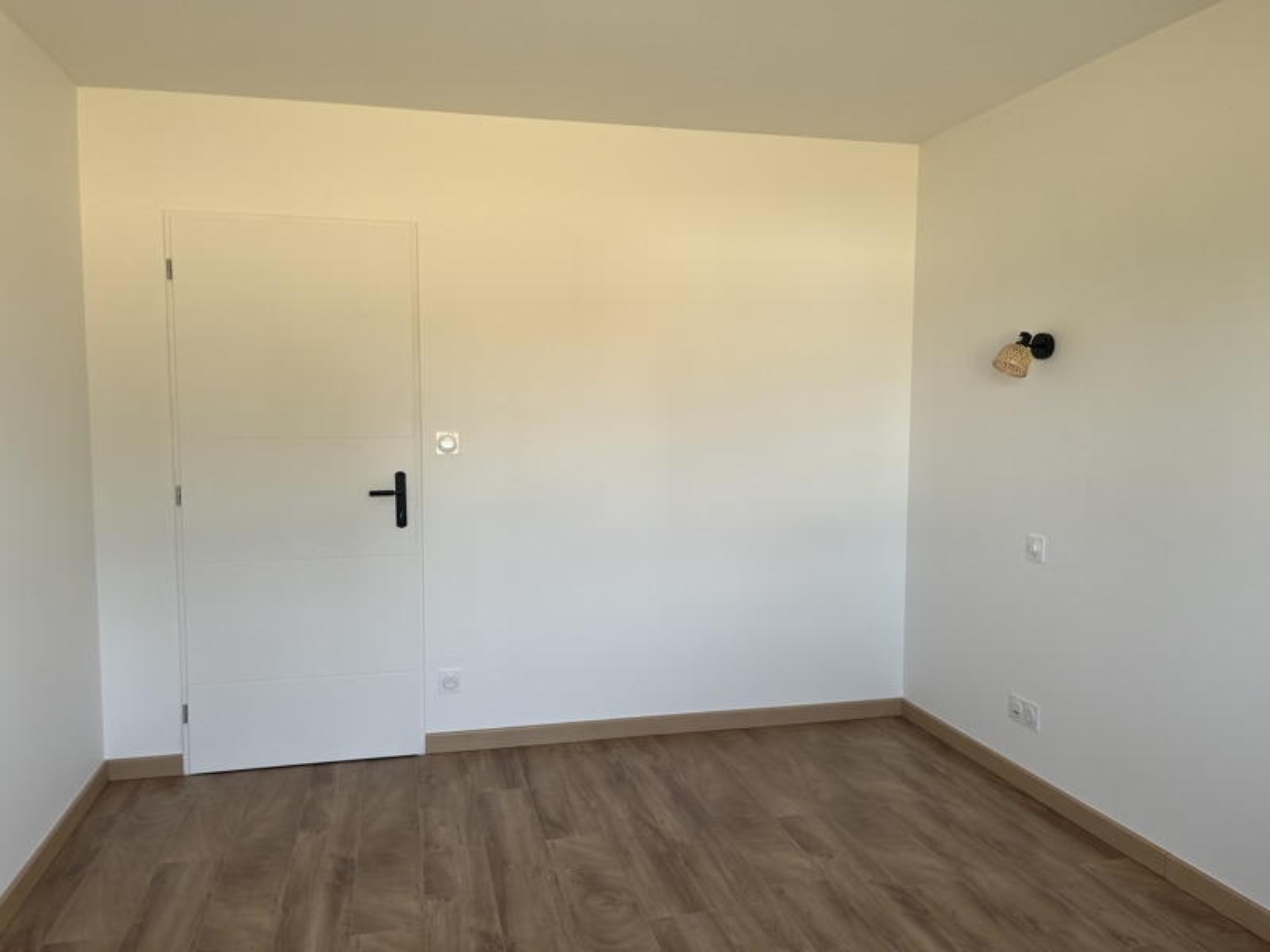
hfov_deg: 67.3
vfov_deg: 53.1
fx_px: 954
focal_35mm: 26
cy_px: 476
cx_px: 635
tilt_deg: -4.1
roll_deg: +0.0
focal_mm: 5.1
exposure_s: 1/122
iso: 50
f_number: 1.6
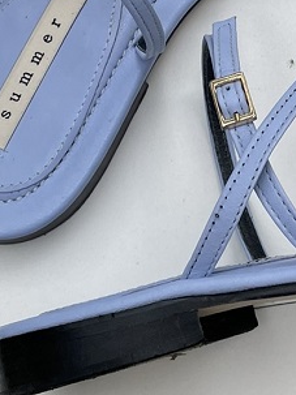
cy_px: 20
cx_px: 316
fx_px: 1175
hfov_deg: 14.1
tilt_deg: -73.5
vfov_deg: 18.7
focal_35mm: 103
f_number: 1.6
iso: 32
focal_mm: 4.2
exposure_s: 1/988
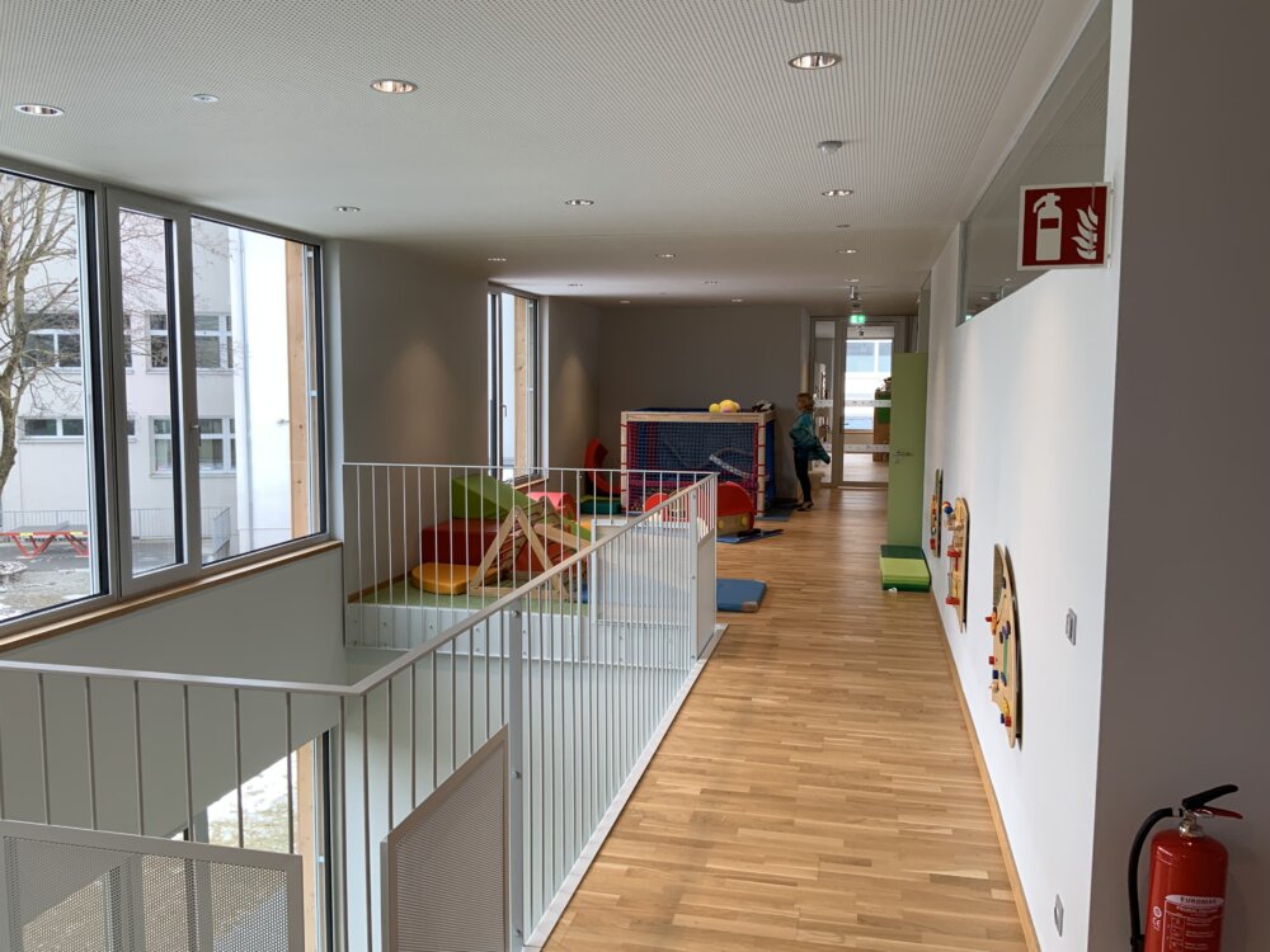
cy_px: 476
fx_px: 1064
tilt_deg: -4.5
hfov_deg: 61.7
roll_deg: -0.5
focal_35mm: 29
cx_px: 635
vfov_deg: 48.2
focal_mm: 3
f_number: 1.8
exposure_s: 1/100
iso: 25
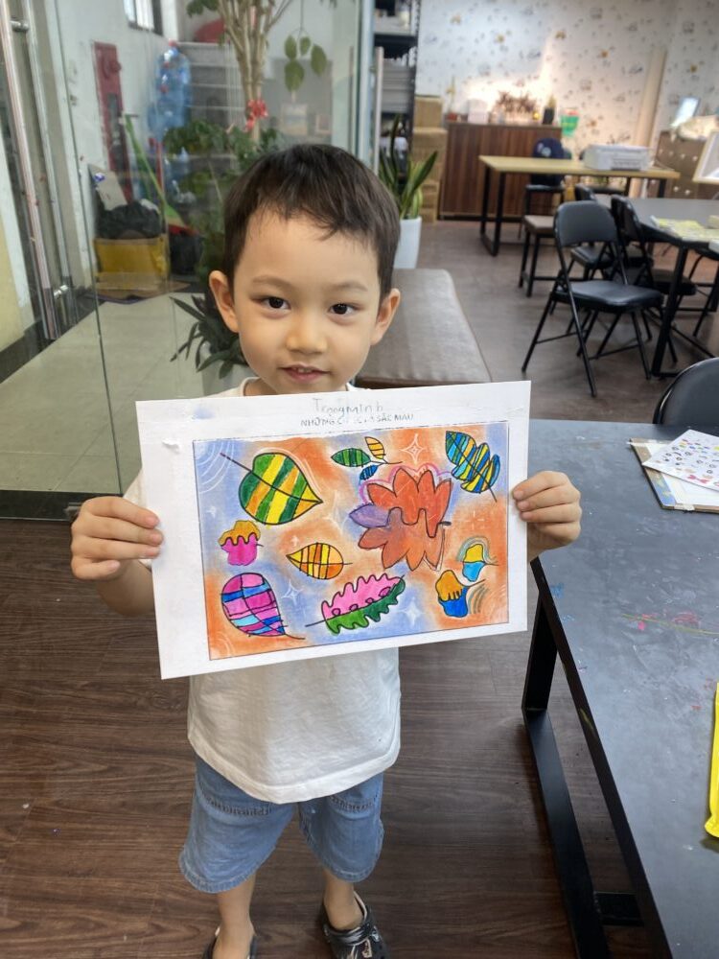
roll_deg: -2.6
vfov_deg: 67.3
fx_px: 720
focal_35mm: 26
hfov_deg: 53.1
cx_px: 360
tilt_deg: -26.2
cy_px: 480
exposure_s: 1/100
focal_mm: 4.25
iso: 64
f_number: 1.8
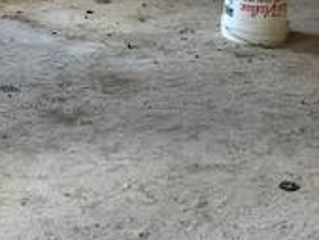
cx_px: 92
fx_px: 978
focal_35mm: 106
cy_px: -98
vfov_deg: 13.3
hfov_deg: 18.5
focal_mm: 3.99
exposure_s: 1/15
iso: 100
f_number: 1.8
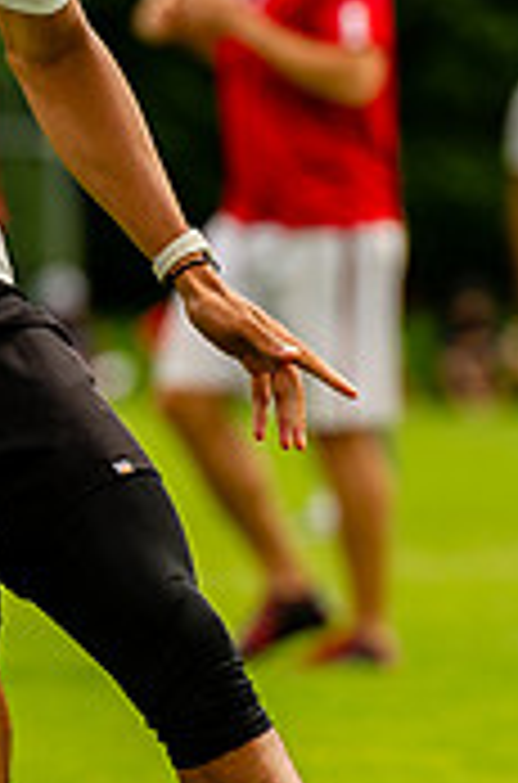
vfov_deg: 2.7
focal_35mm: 778
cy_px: 212
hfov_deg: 1.8
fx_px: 16892
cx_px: -70
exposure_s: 1/1250
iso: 200
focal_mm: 200
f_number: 4
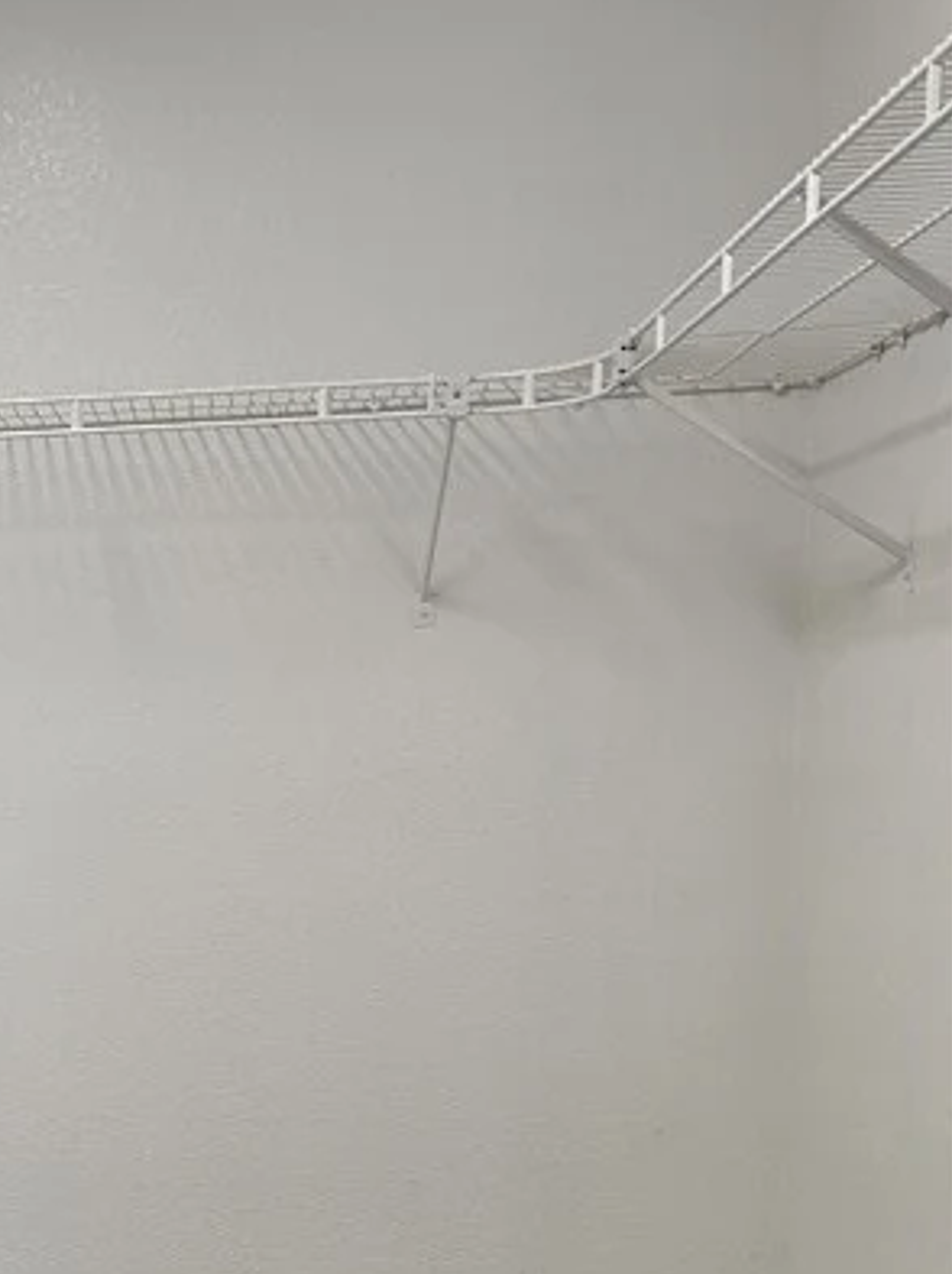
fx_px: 2204
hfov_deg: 21.9
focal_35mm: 60
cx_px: -285
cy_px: 956
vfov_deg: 31.6
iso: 125
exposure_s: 1/120
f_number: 1.7
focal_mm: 6.3
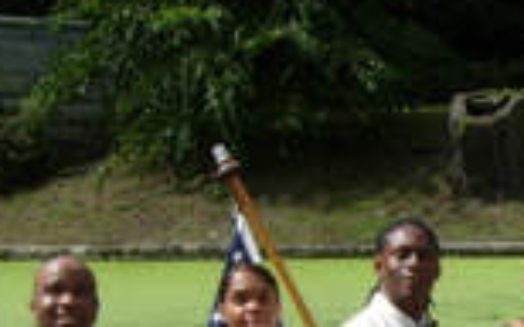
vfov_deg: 5.9
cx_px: 891
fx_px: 3139
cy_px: 445
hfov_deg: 9.2
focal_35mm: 220
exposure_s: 1/322
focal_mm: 10.1
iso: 50
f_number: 6.1
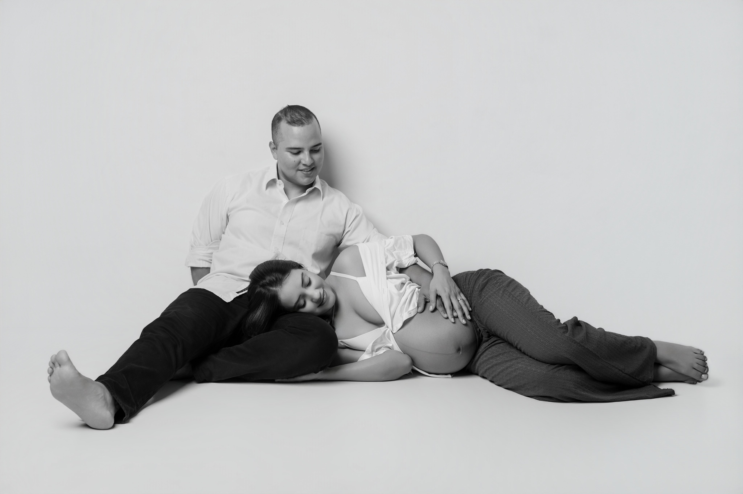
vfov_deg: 27.0
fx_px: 1031
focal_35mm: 50
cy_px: 247
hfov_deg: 39.6
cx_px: 372
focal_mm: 50
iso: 100
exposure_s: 1/125
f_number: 4
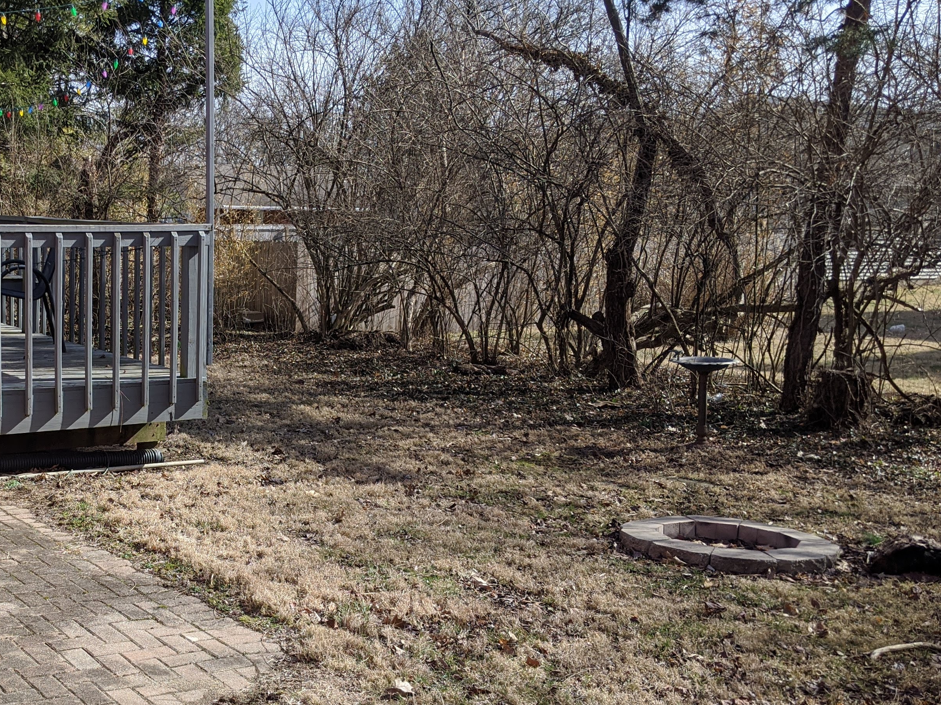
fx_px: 1223
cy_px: 399
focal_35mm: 45
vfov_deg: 32.1
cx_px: 182
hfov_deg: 40.3
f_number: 1.8
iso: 53
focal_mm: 4.44
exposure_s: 1/1805
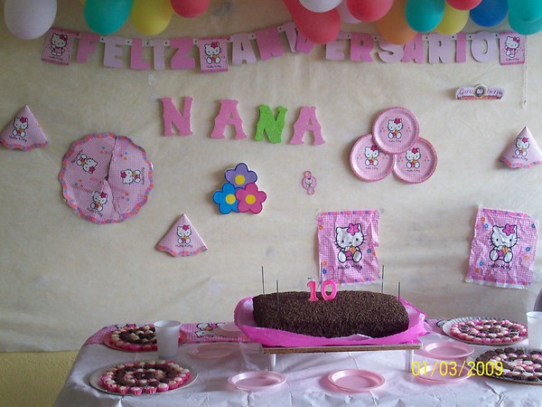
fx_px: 846
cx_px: 271
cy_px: 204
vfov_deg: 27.0
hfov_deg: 35.5
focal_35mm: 54
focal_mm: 9
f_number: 3.4
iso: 160
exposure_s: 1/60.5
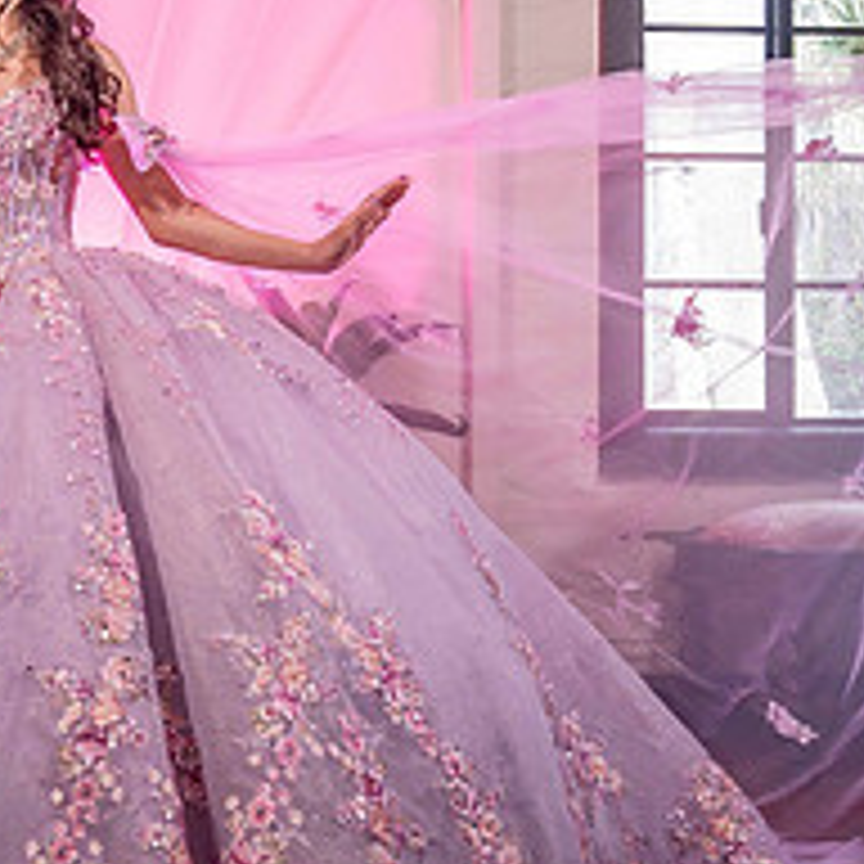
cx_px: 14
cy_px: 434
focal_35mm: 41
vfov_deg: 40.9
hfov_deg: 37.0
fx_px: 1158
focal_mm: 16
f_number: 2.8
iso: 800
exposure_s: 1/400
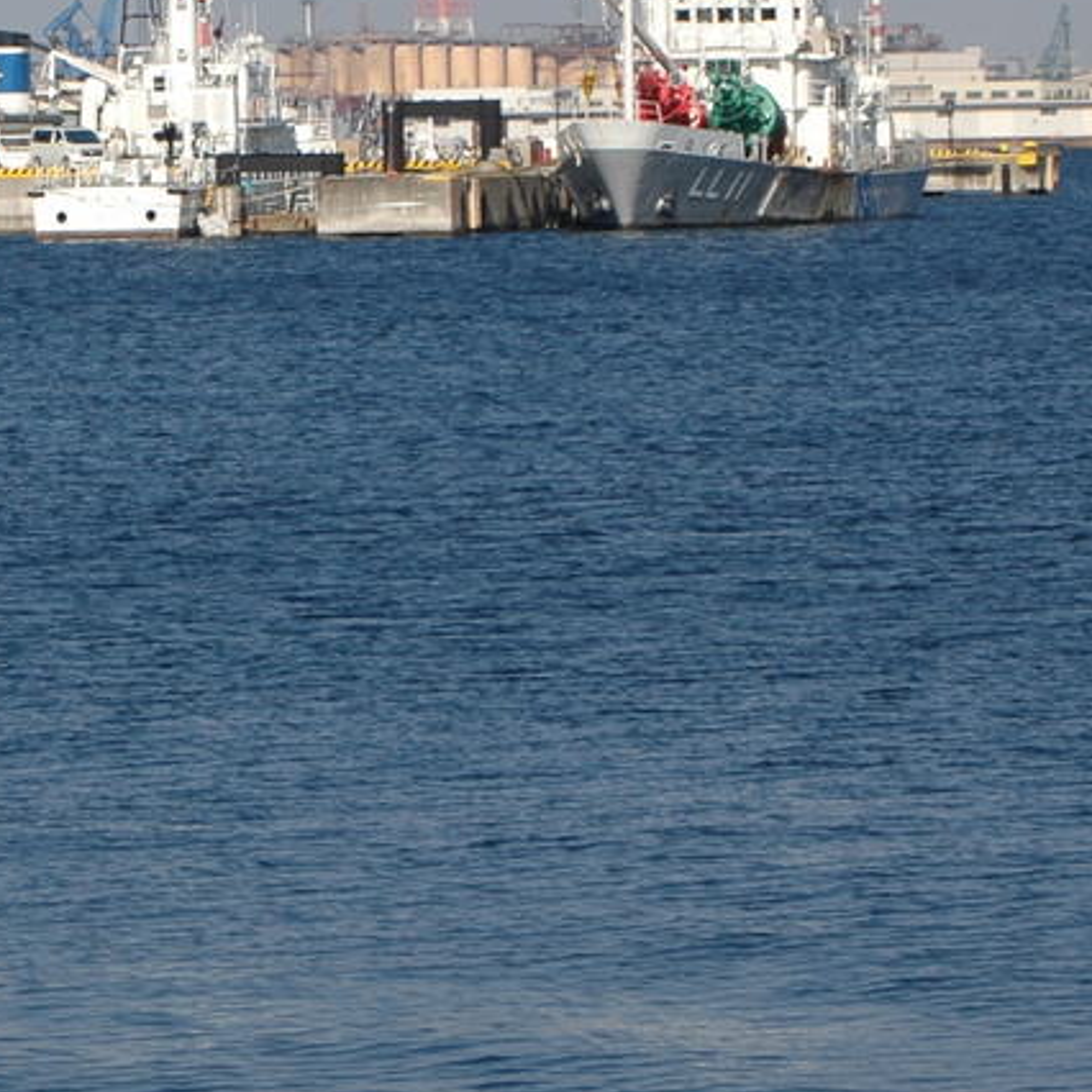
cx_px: 151
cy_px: 328
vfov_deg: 6.1
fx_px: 10243
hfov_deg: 6.1
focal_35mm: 287
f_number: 10
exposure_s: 1/400
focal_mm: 80
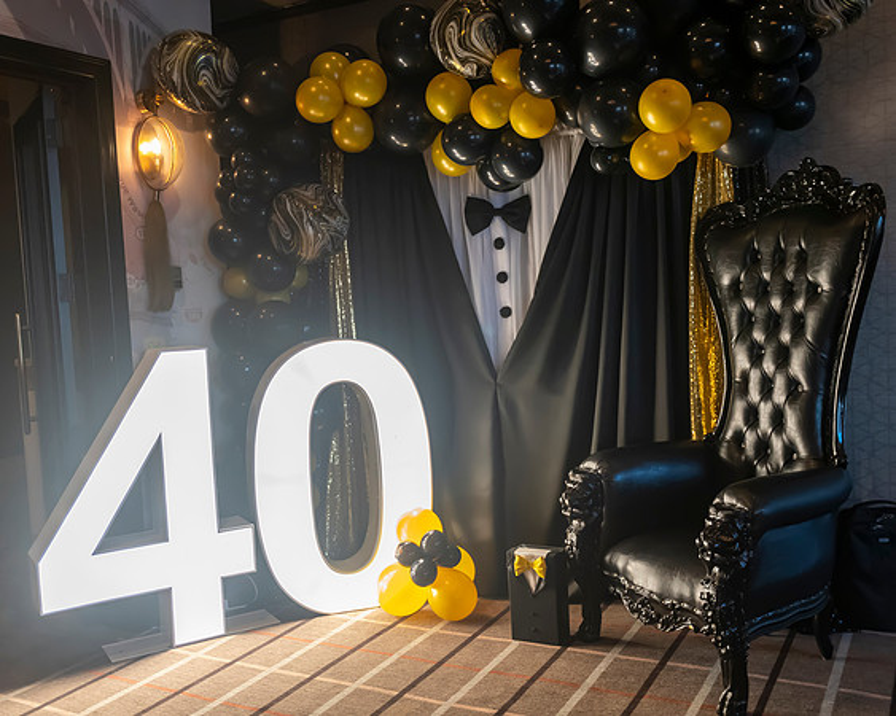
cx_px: 431
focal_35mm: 34
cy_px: 358
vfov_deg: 43.6
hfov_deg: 53.1
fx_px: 896
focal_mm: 20
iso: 1600
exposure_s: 1/100
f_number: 2.8
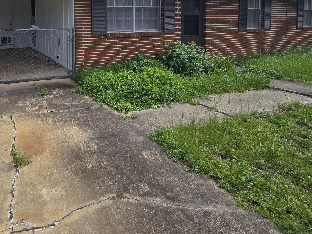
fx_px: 216
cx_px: 82
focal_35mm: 24
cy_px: 30
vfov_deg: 51.3
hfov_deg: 67.5
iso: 50
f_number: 2.2
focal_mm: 2.2
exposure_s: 1/2417
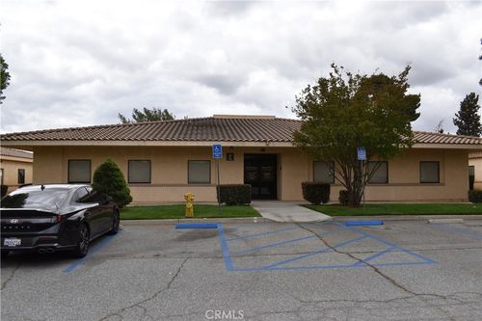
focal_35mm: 27
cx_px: 241
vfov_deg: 47.9
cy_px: 160
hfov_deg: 67.4
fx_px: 361
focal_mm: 18
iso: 125
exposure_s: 1/250
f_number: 8
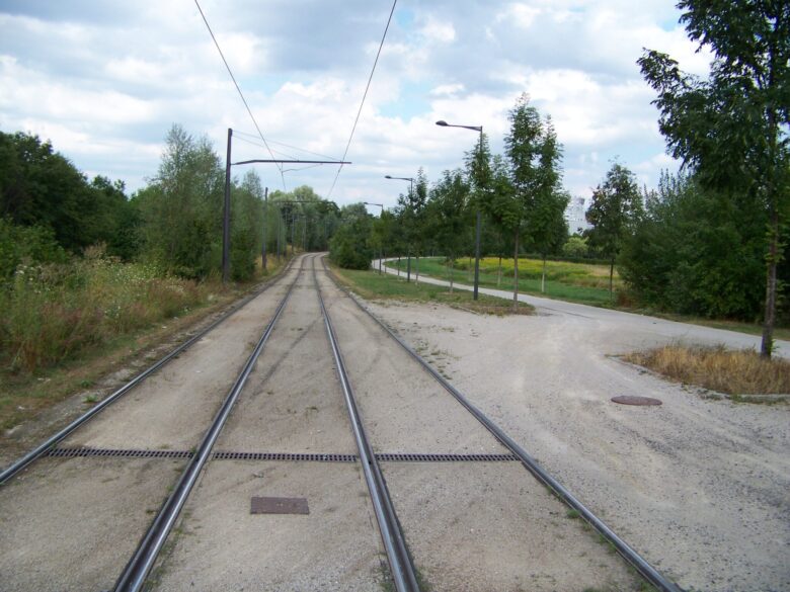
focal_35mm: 36
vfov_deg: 39.7
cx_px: 395
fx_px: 822
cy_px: 296
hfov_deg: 51.4
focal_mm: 5.85
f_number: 2.8
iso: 64
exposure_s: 1/800
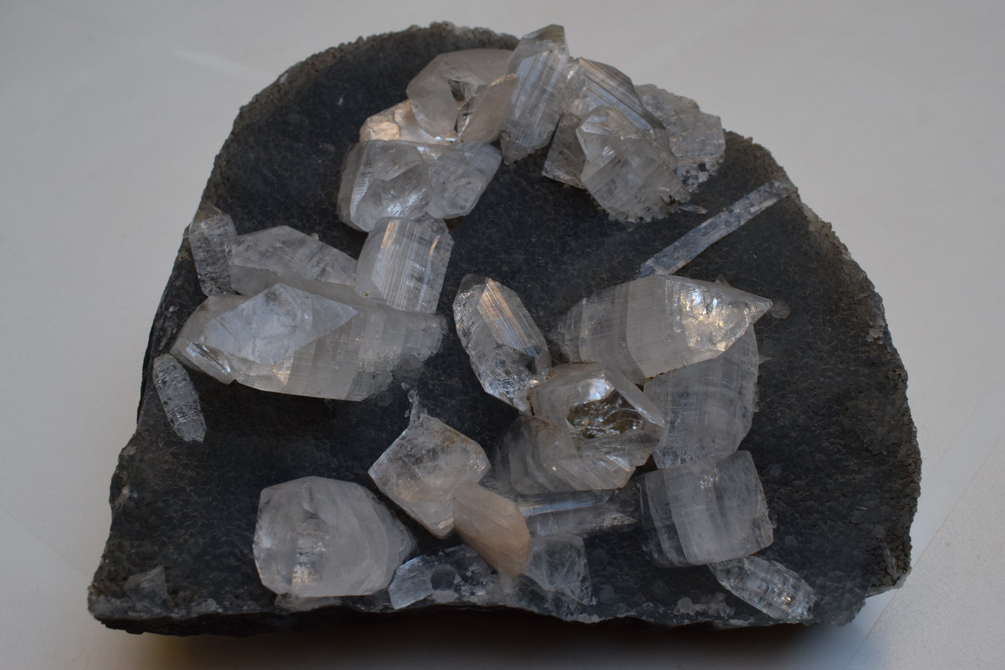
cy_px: 335
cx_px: 502
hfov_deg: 55.1
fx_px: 963
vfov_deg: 38.4
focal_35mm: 34
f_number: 14
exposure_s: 1/40
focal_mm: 23
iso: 1000
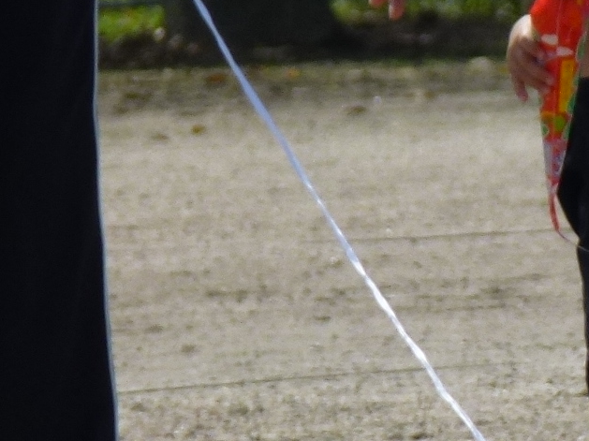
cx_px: 803
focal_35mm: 1564
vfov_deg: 1.0
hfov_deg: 1.3
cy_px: 14
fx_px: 26597
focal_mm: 68.8
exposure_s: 1/800
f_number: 5.9
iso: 100
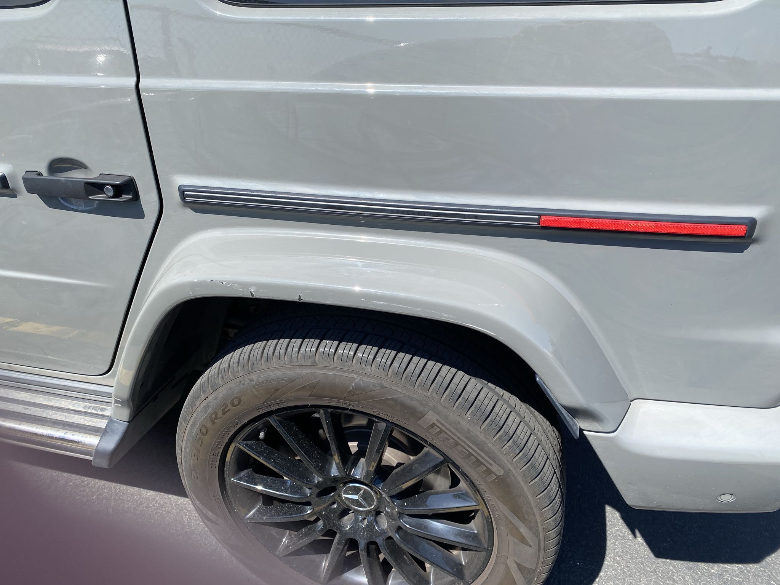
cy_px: 292
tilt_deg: -30.1
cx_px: 390
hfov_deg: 67.3
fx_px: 586
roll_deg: +3.6
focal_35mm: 26
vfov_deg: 53.1
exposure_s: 1/1585
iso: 32
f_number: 1.8
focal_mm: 4.25
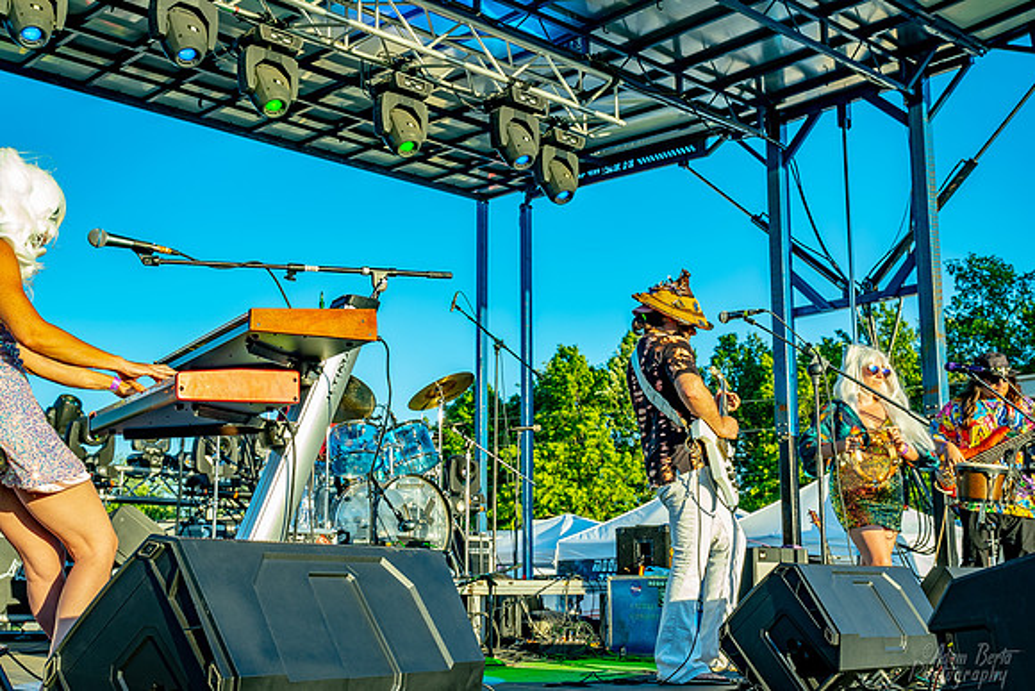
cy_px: 346
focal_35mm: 42
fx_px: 1208
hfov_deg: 46.4
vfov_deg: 31.9
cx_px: 518
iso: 100
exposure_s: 1/125
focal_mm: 28
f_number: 5.6
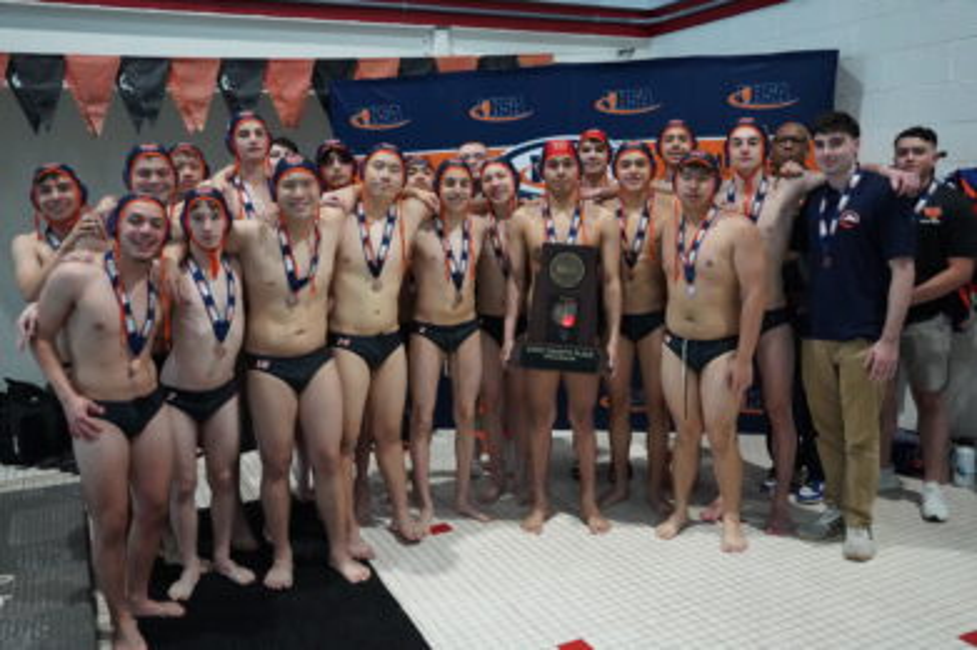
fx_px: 868
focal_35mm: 32
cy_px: 325
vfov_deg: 41.0
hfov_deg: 58.8
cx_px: 488
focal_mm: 32
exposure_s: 1/2000
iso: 12800
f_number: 3.2
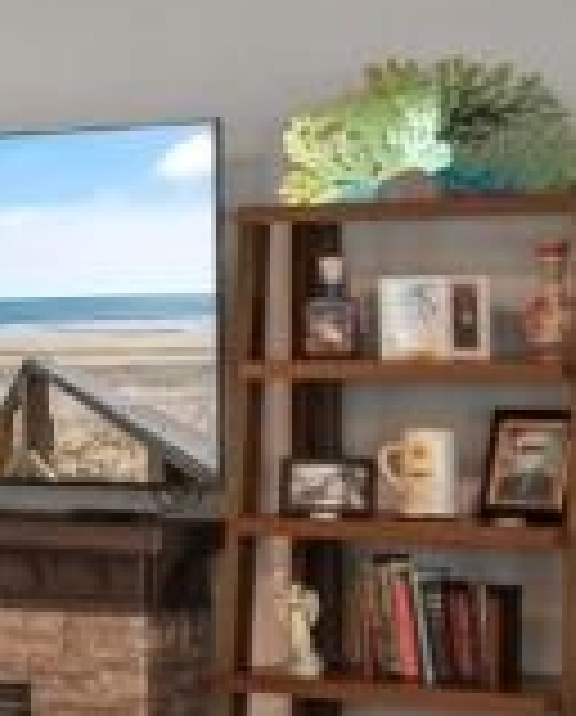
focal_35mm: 143
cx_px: -1408
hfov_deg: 8.3
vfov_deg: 13.4
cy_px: 279
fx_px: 3036
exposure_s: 1/4
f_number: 4.5
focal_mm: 10
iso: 100
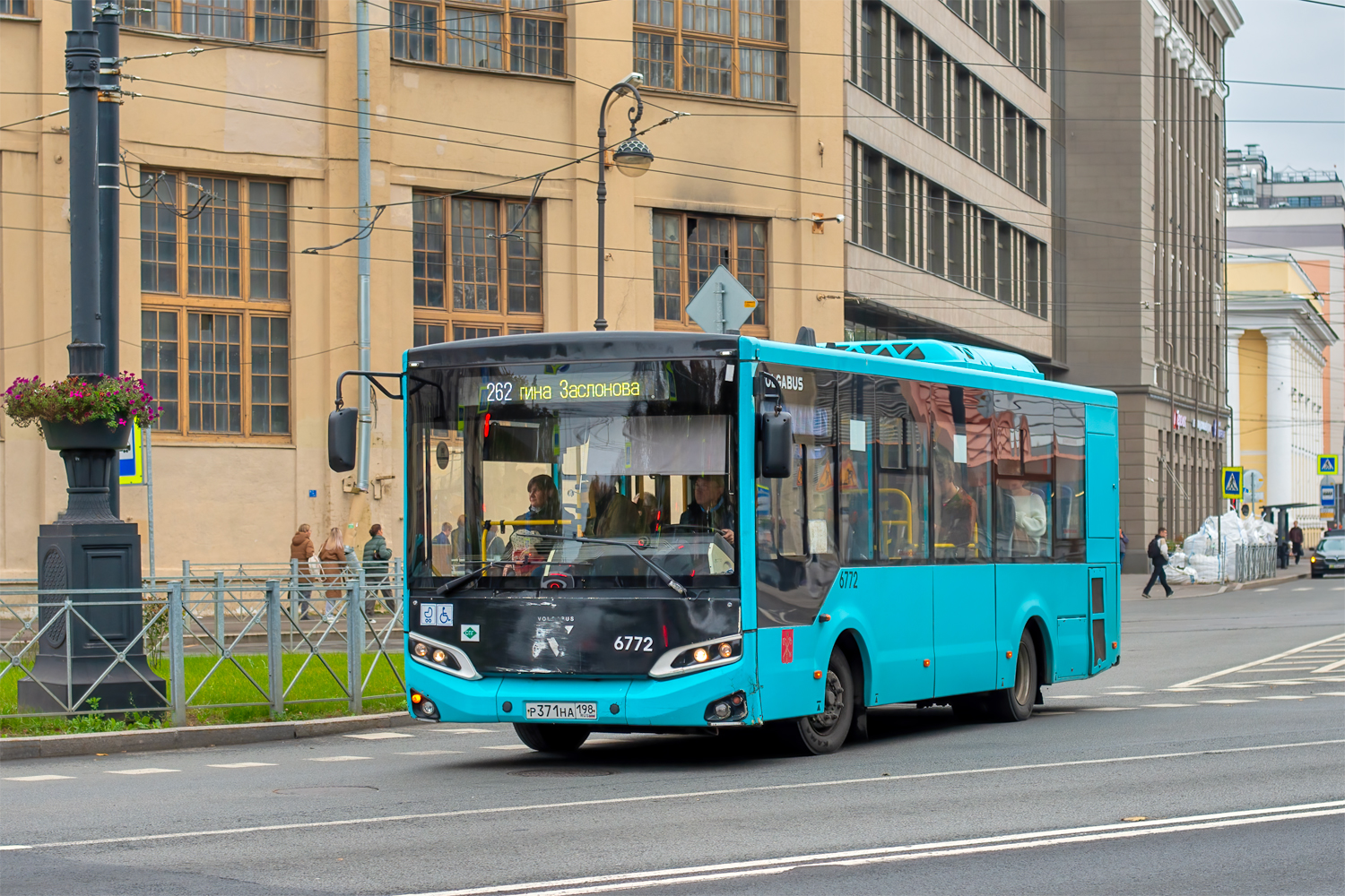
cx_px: 672
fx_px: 1868
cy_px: 448
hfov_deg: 39.6
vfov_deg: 27.0
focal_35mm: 50
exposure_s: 1/400
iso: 320
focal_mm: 50
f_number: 5
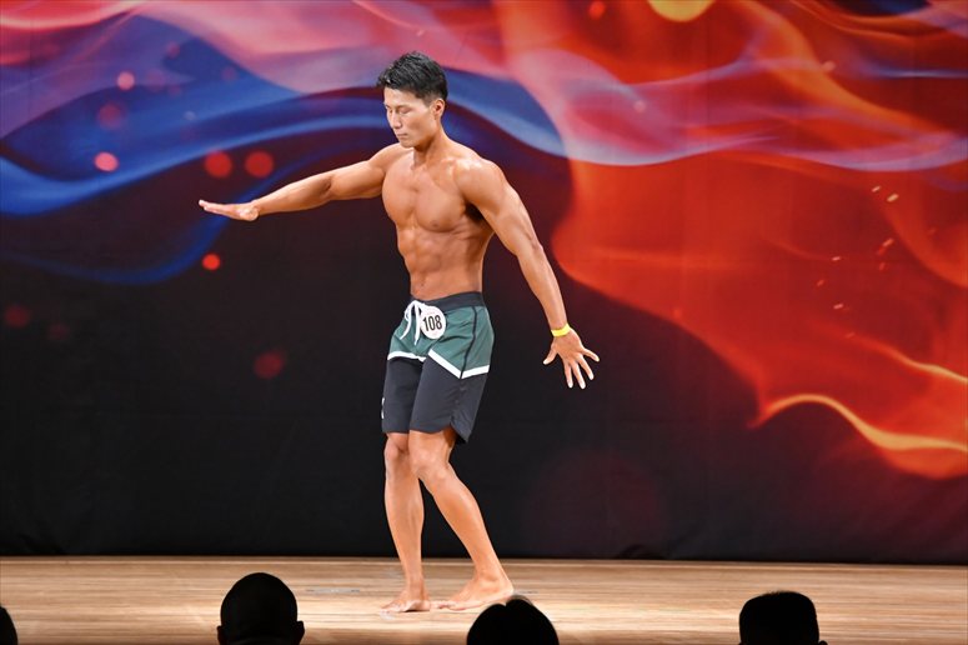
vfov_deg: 5.7
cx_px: 484
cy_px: 322
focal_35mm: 240
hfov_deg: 8.6
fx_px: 6450
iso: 3200
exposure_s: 1/400
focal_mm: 160
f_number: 5.6
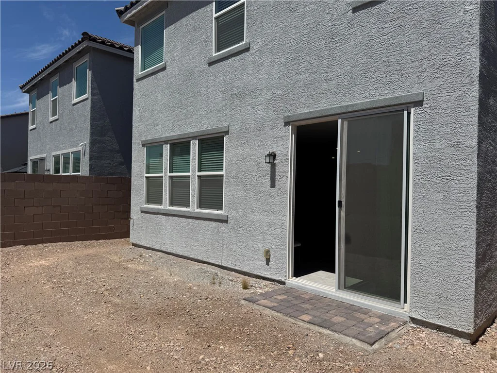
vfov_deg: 56.8
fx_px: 345
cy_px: 186
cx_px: 248
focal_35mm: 24
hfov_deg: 71.6
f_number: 1.78
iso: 80
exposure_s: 1/10417
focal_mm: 6.76
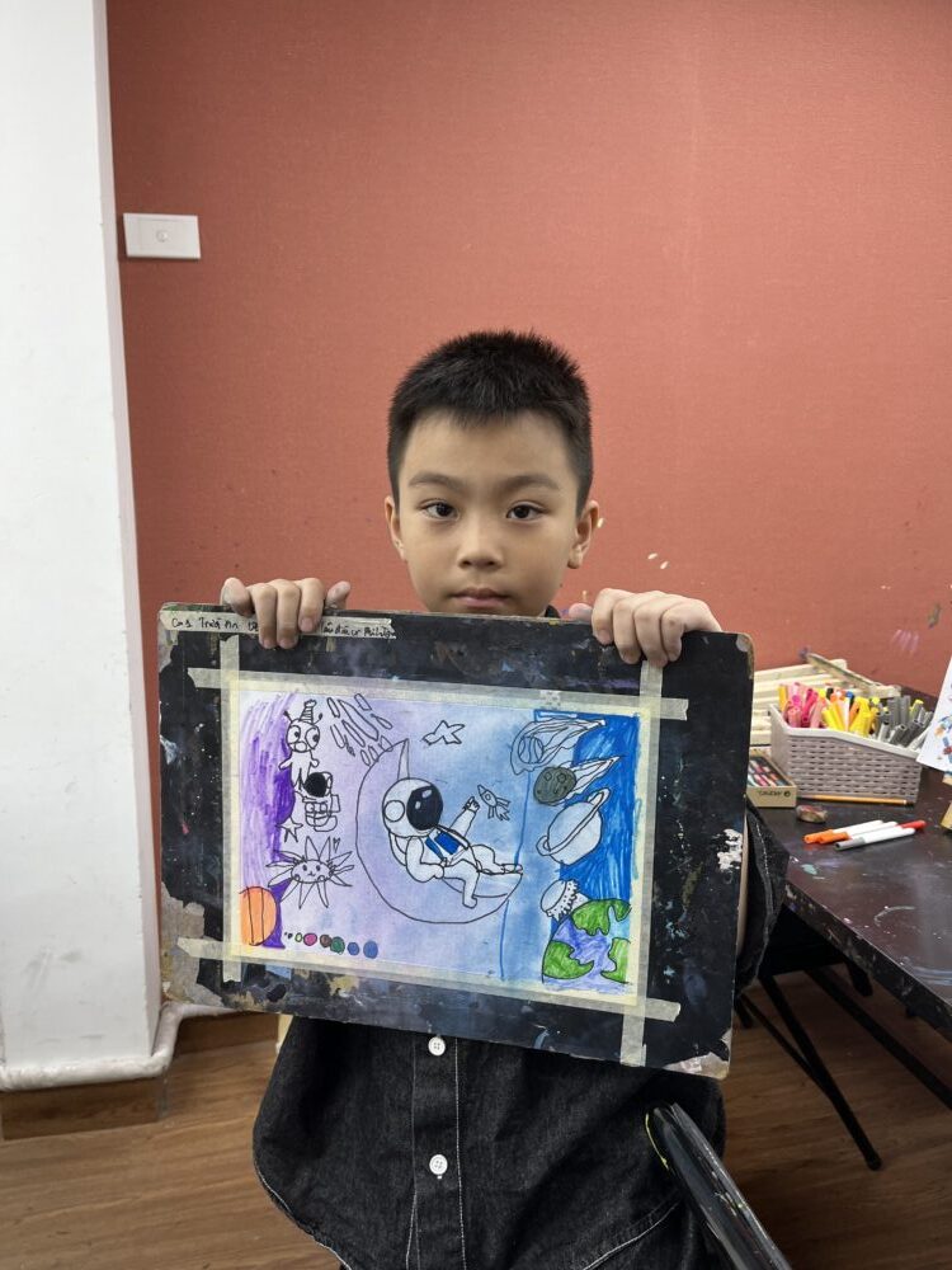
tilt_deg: -11.5
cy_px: 635
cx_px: 476
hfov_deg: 53.1
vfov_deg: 67.3
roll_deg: -0.2
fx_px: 953
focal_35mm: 26
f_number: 1.6
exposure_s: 1/100
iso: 64
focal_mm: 5.1
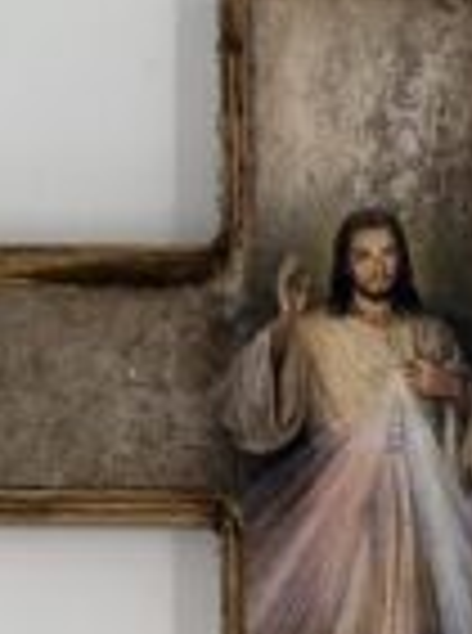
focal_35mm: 219
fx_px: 4000
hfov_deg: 6.7
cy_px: 526
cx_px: 450
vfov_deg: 9.0
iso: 32
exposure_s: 1/238
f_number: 2.8
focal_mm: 9
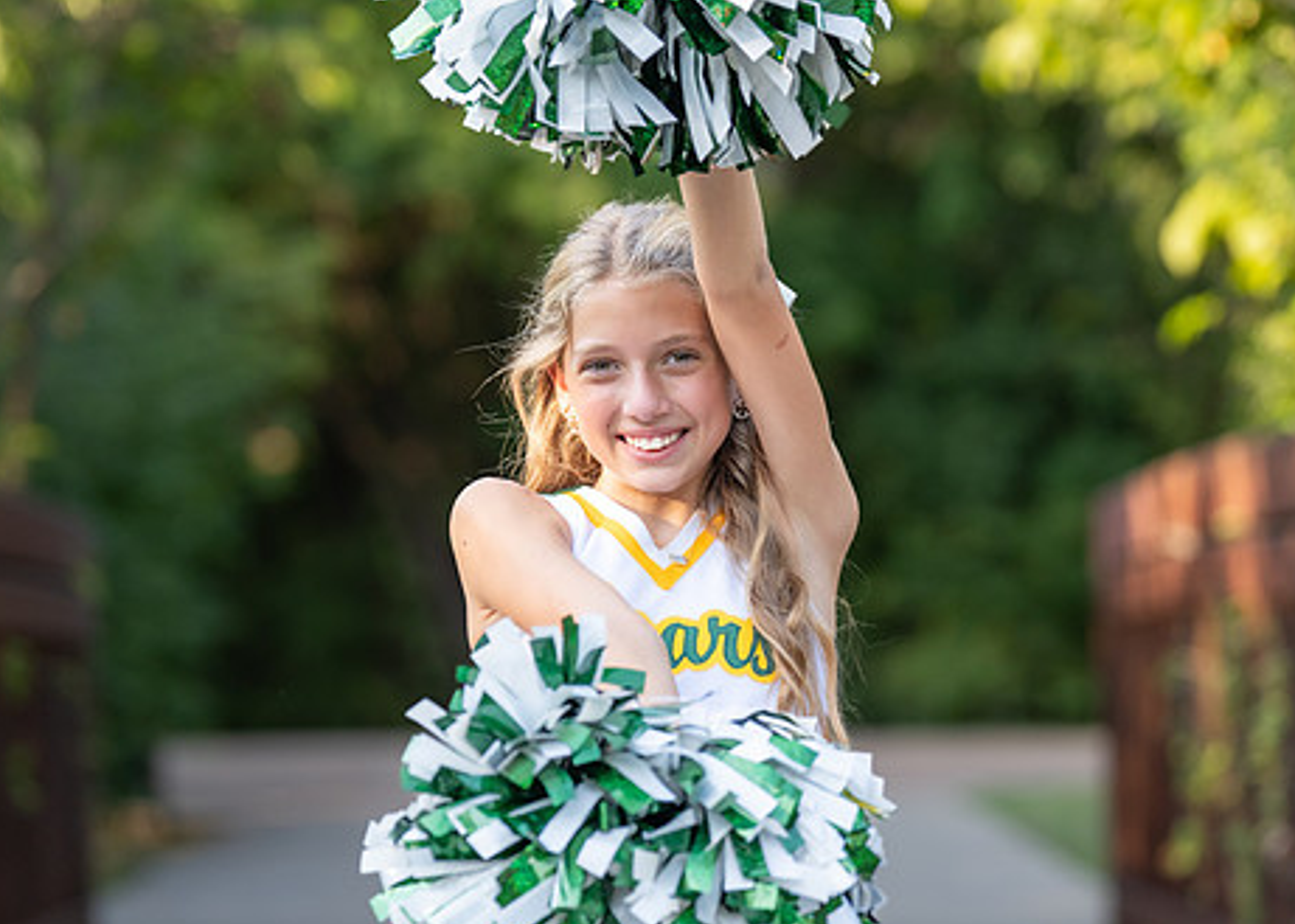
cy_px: 430
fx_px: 6361
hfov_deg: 11.6
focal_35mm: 173
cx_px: 578
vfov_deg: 8.3
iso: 320
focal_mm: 116
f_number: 2.8
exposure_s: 1/800
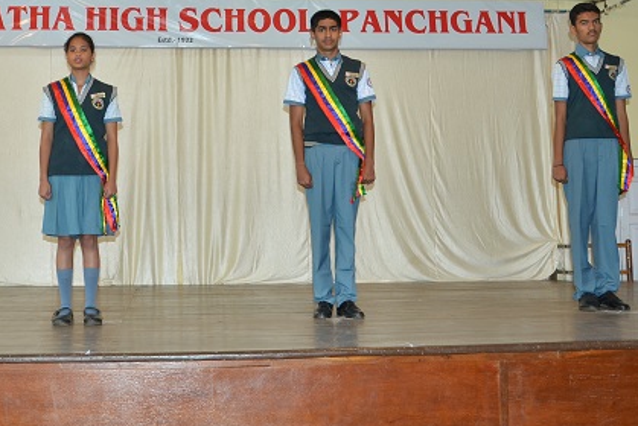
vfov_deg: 22.5
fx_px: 1063
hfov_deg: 33.1
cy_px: 119
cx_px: 207
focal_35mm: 60
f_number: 4.5
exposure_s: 1/80
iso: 400
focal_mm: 21
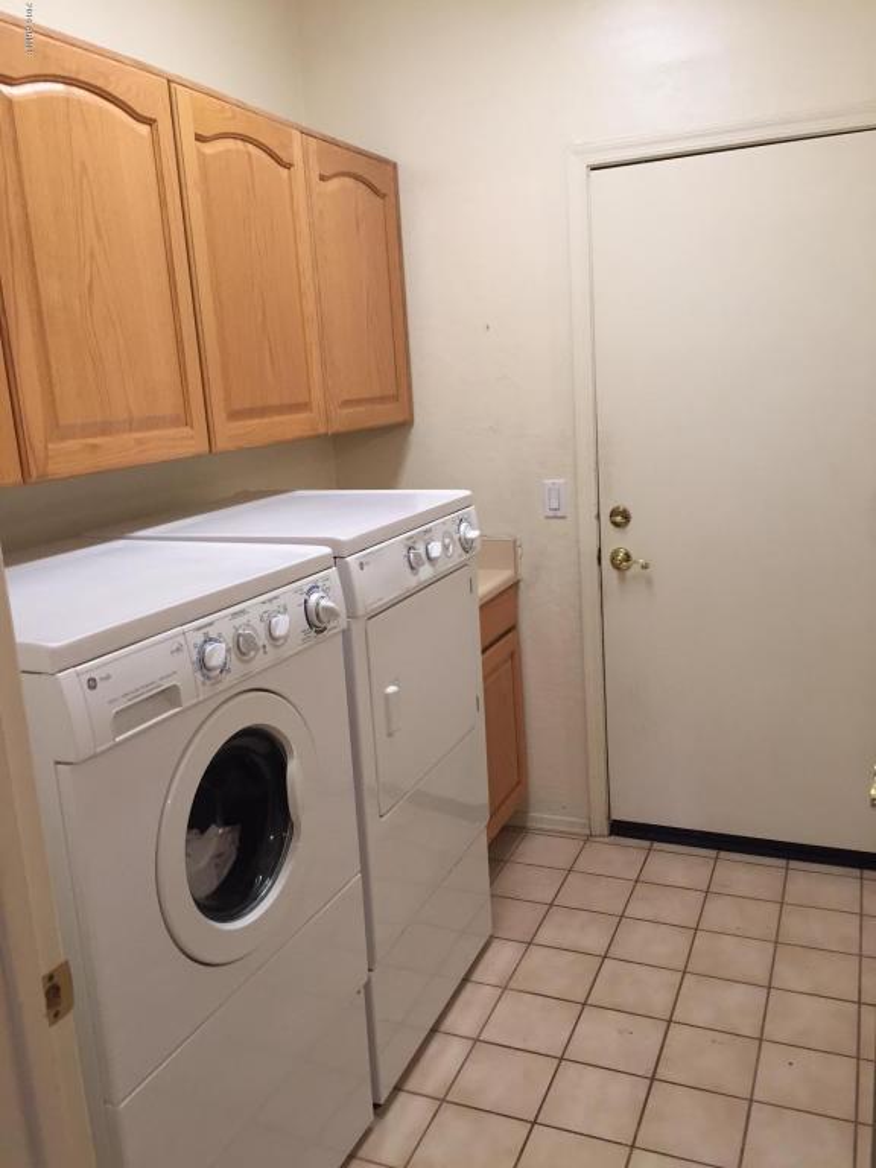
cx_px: 438
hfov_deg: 48.2
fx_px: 979
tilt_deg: -9.2
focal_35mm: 29
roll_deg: +4.2
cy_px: 584
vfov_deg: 61.7
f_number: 2.2
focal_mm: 4.15
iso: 80
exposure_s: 1/30
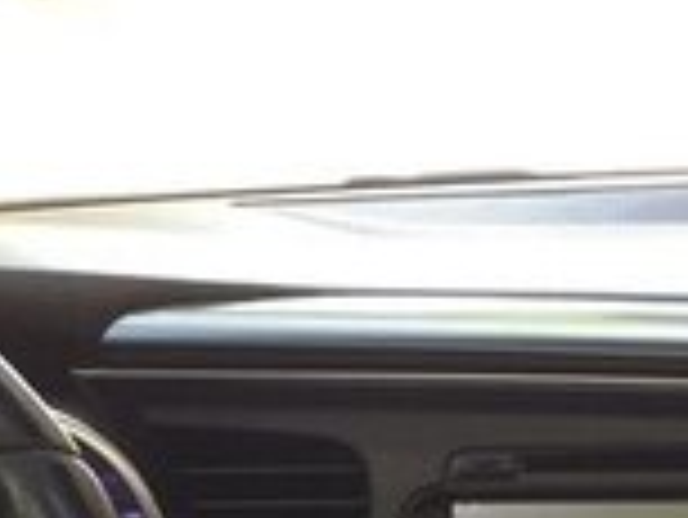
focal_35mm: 125
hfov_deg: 15.7
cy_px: 917
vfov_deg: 11.1
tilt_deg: -17.2
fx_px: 2486
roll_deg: +2.1
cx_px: 180
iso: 80
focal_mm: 4.15
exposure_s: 1/33
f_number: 2.2
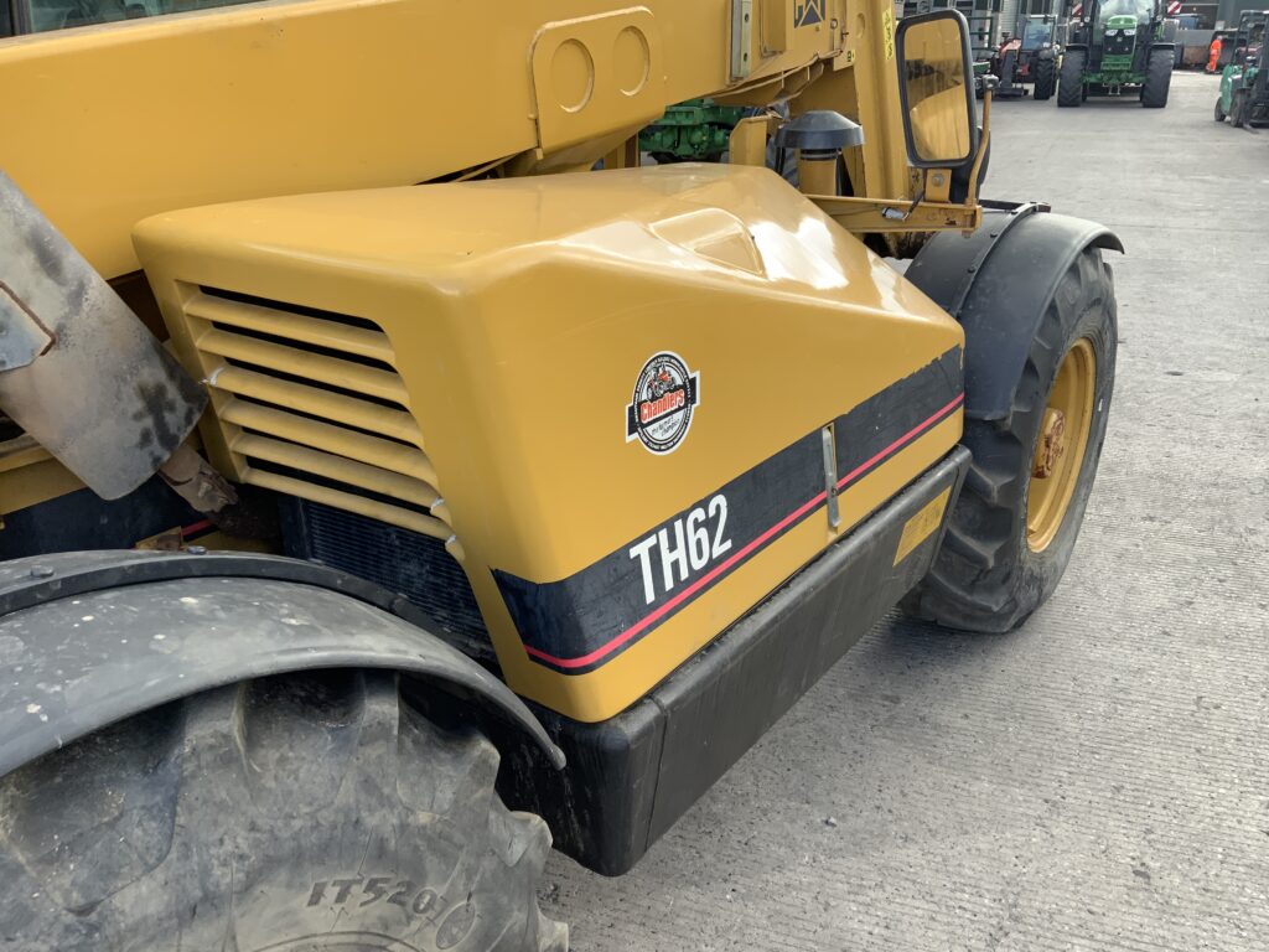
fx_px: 1063
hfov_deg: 61.7
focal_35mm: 29
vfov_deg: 48.2
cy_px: 476
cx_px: 634
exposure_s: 1/218
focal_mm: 3
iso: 16
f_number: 1.8
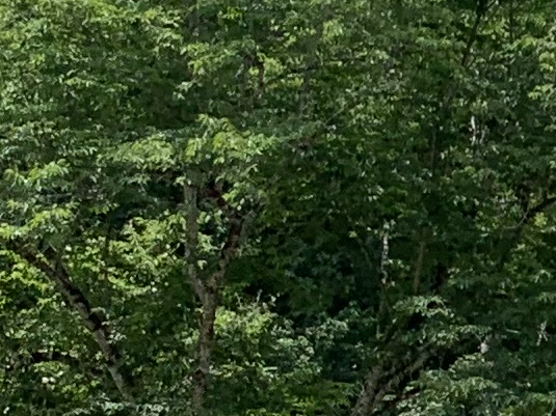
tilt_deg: +2.3
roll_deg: +0.9
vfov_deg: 7.6
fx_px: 3147
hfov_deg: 9.2
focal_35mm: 196
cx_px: 1254
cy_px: 160
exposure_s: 1/2075
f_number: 1.8
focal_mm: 4.25
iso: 25
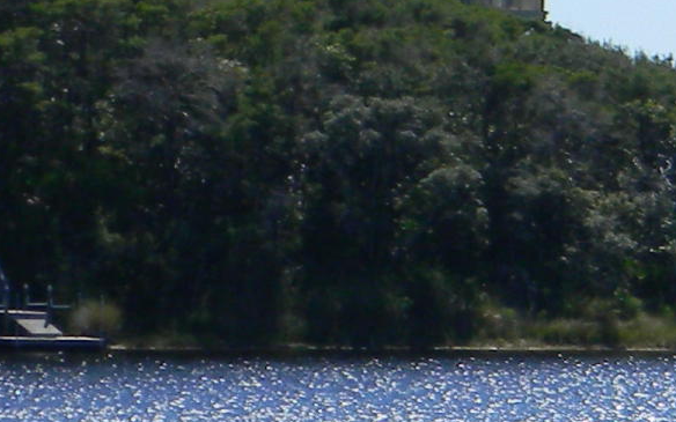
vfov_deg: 2.9
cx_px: 1002
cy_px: 517
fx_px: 8327
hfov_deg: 4.6
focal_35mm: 452
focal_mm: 15.1
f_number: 9
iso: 80
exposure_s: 1/210
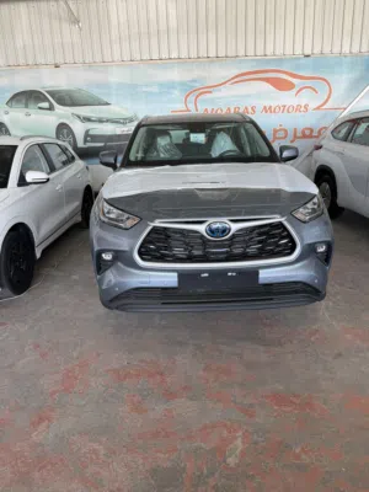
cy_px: 246
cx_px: 184
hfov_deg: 56.8
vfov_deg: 71.6
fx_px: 341
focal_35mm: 24
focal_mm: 6.76
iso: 80
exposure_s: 1/121
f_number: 1.78
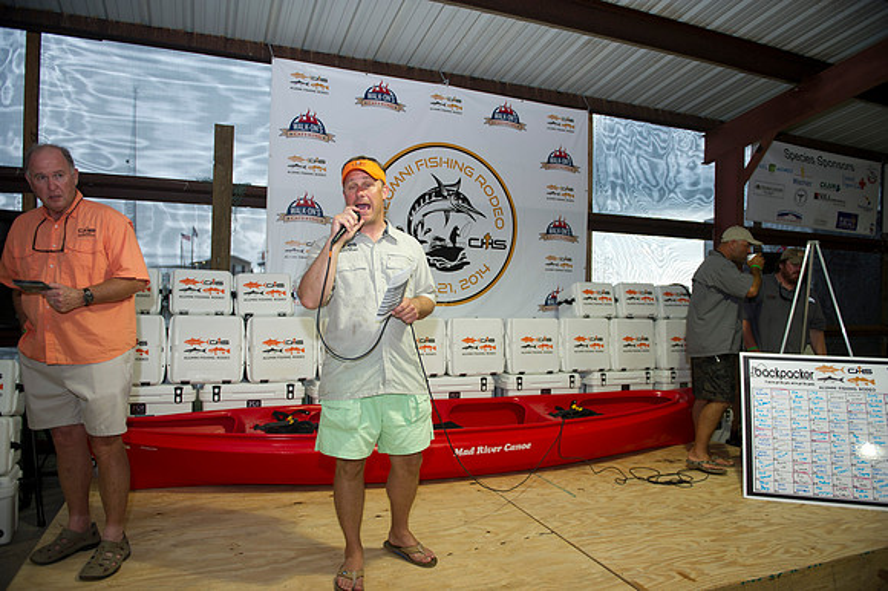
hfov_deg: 73.8
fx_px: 592
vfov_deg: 53.1
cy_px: 296
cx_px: 444
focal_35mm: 24
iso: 400
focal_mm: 24
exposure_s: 1/200
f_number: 2.8
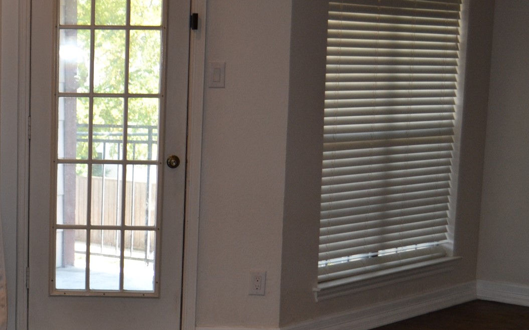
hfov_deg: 24.2
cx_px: 15
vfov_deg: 15.8
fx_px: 1182
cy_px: 282
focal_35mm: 82
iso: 400
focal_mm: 26
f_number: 4.2
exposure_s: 1/100
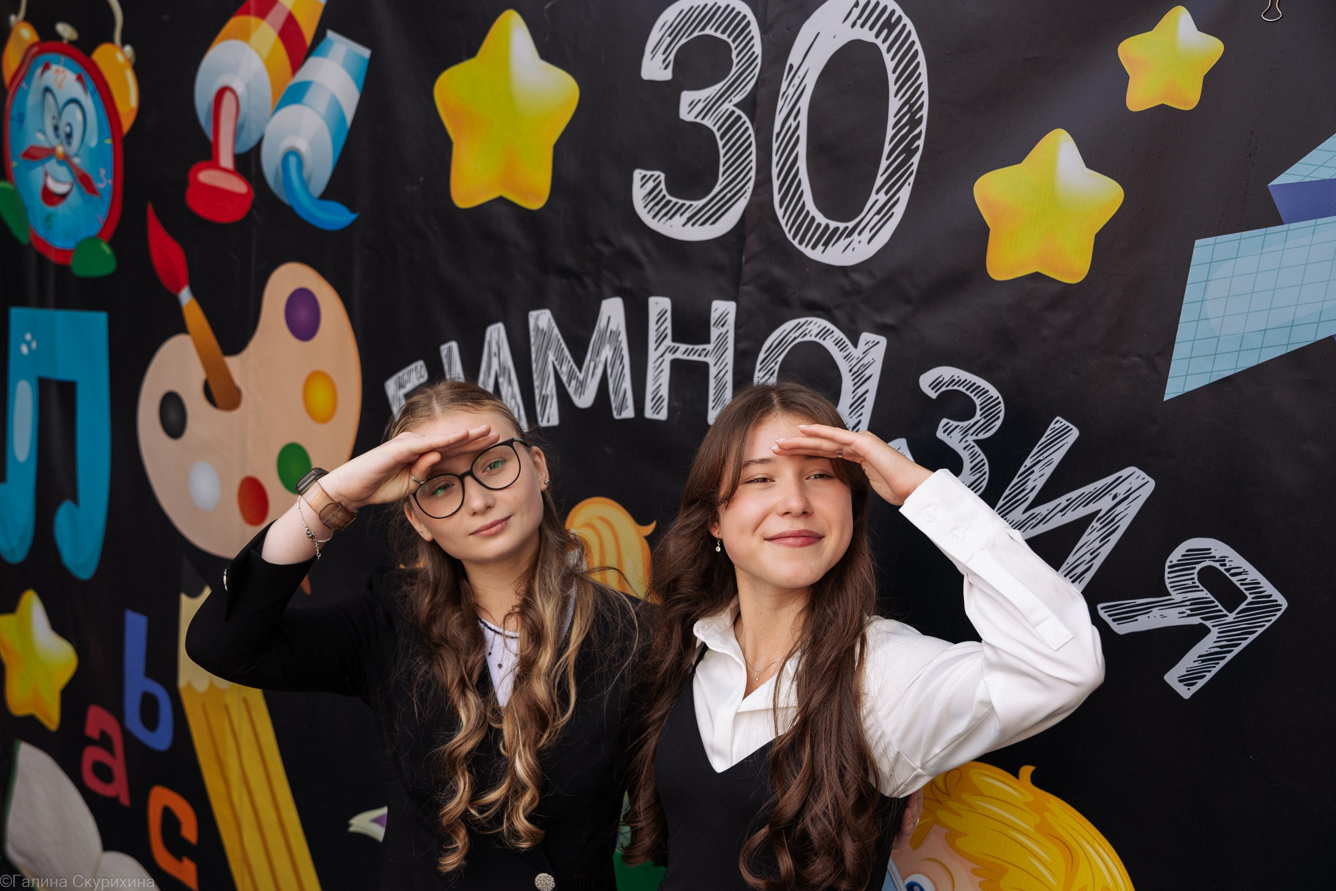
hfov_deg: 51.9
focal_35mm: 37
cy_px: 457
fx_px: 1371
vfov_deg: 36.0
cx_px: 650
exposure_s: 1/200
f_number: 3.5
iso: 100
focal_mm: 36
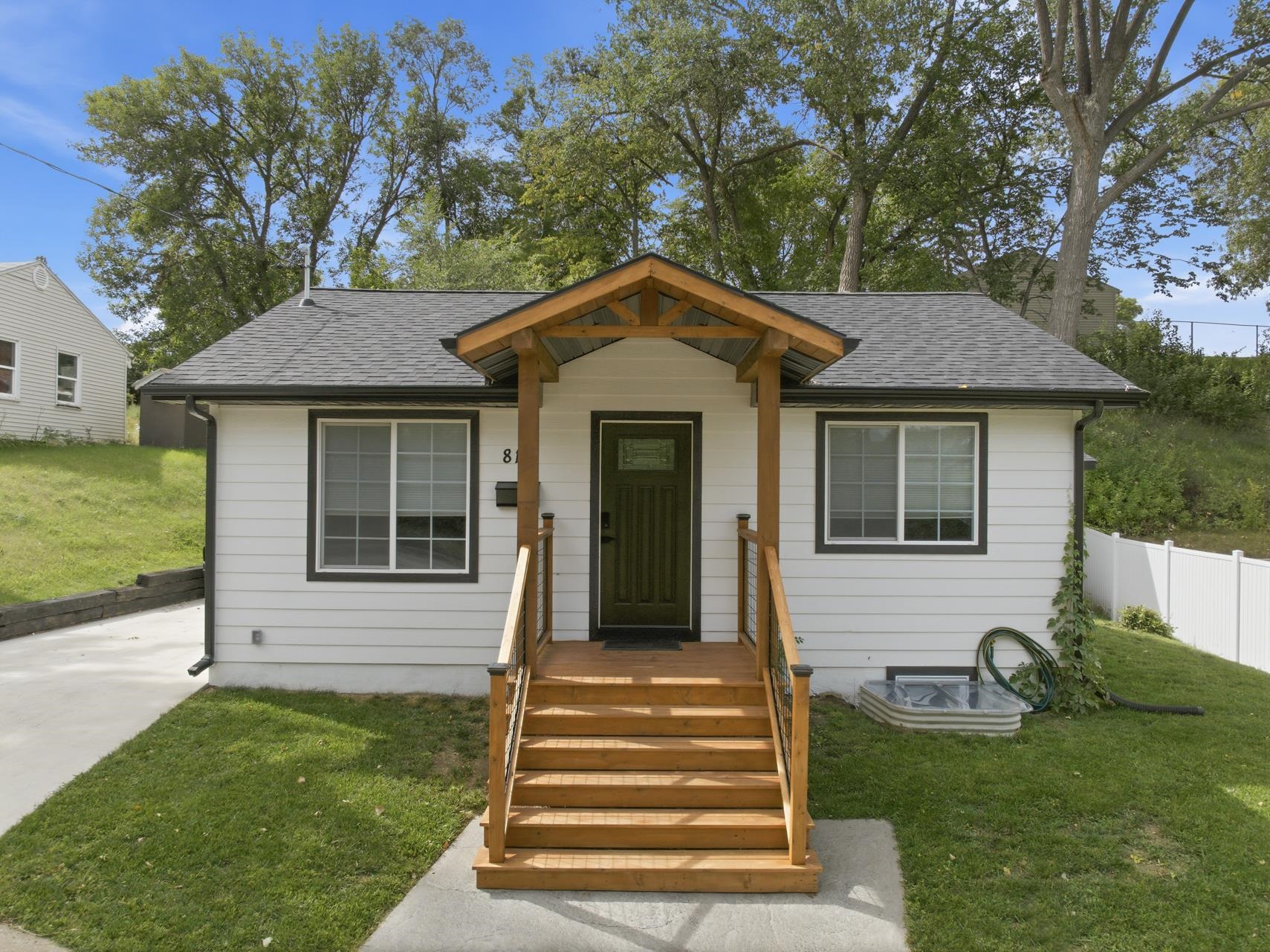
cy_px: 476
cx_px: 635
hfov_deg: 71.6
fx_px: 880
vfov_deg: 56.8
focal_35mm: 24
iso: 100
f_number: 6.3
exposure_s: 1/320
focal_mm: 12.3
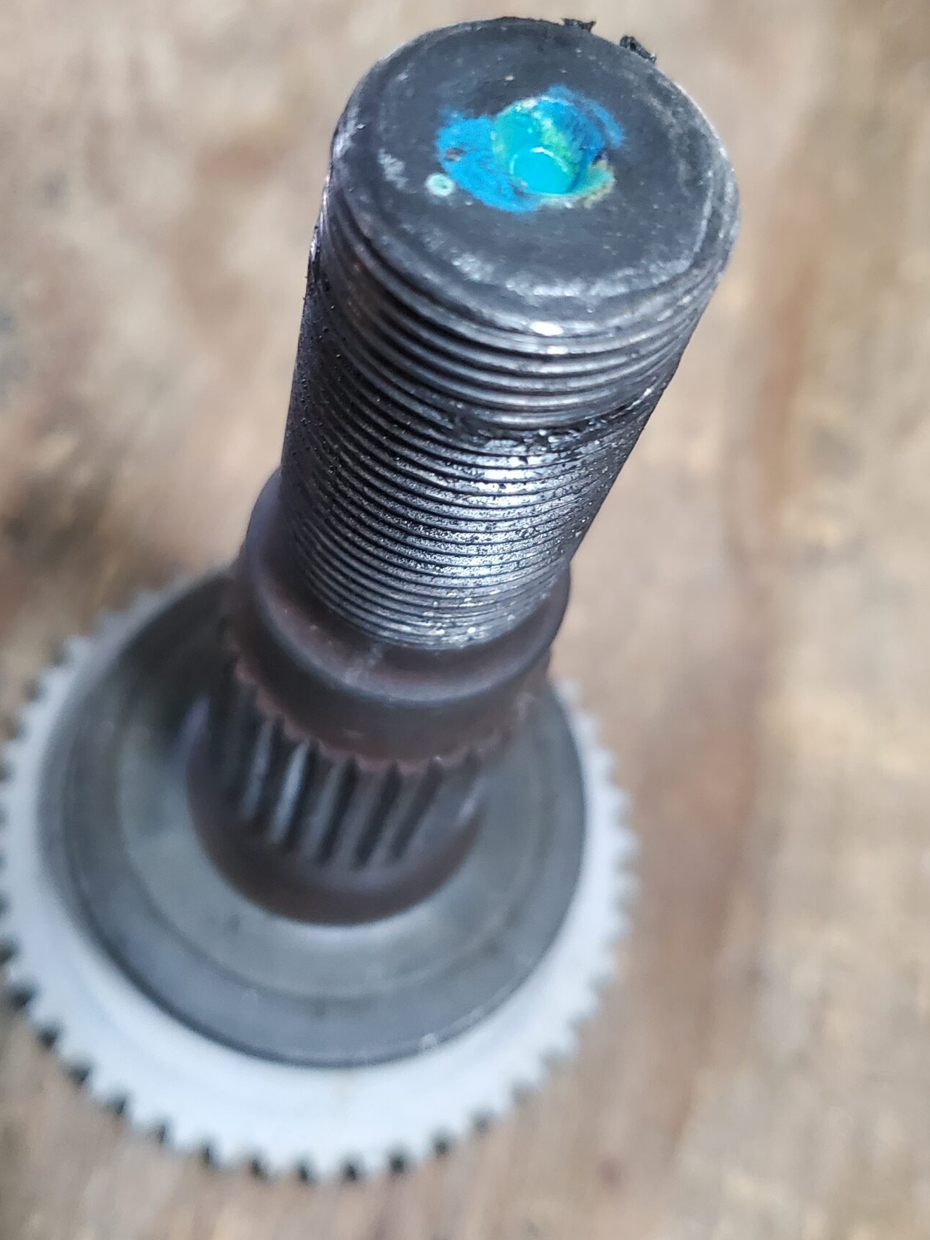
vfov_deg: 47.8
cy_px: 549
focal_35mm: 39
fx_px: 1397
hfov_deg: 36.7
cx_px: 381
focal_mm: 4.3
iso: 640
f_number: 1.5
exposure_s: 1/60
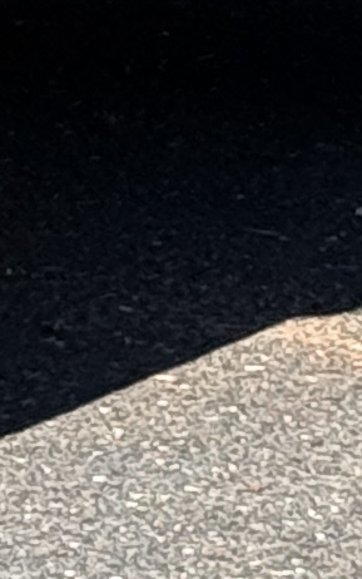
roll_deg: +1.1
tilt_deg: -7.0
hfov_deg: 2.9
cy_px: -603
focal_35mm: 444
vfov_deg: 4.7
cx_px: -1194
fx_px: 7004
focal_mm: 6.76
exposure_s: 1/1838
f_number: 1.78
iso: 100
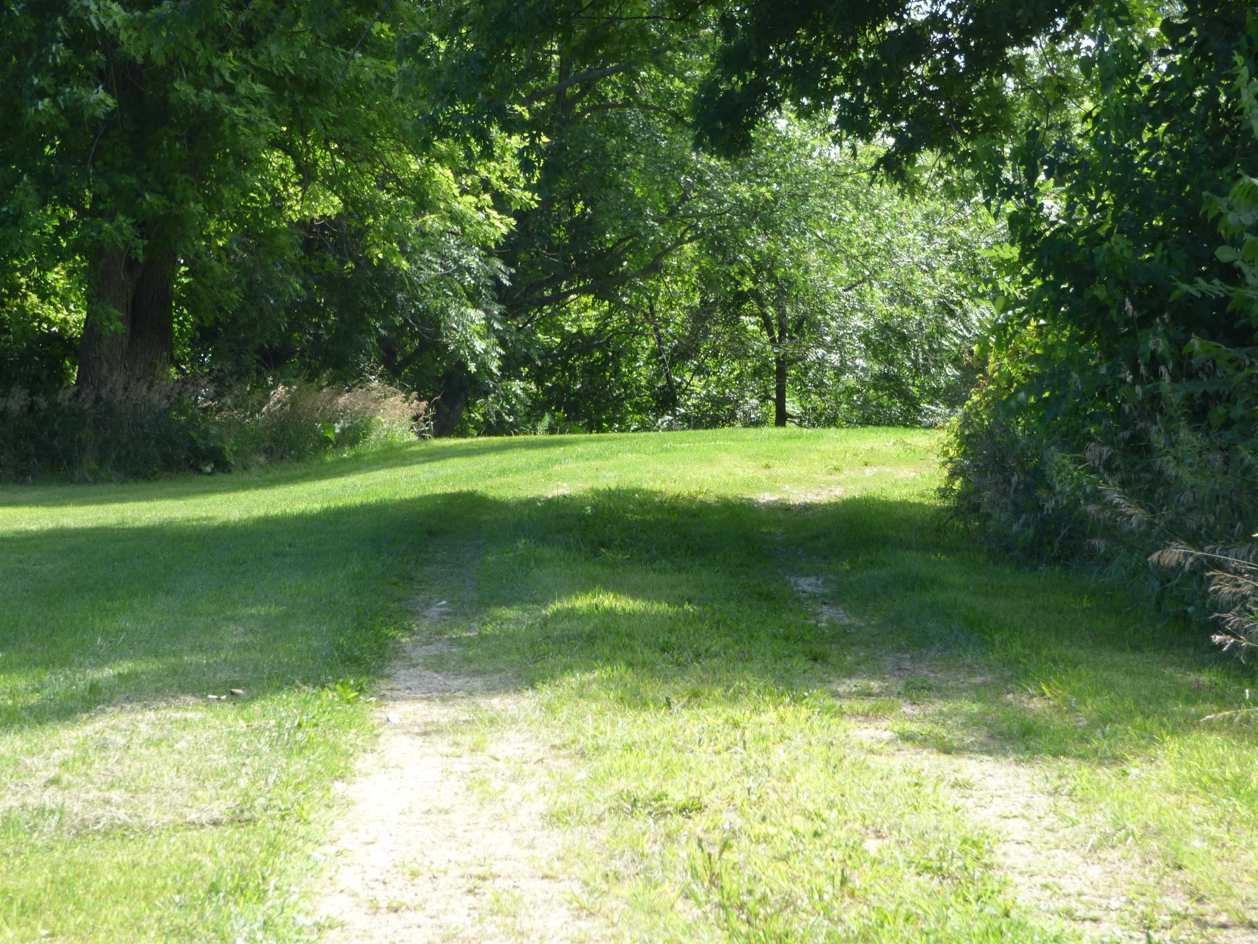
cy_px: 472
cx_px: 629
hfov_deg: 12.5
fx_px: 5742
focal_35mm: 158
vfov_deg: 9.4
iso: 100
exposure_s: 1/125
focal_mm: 28.23
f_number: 5.4
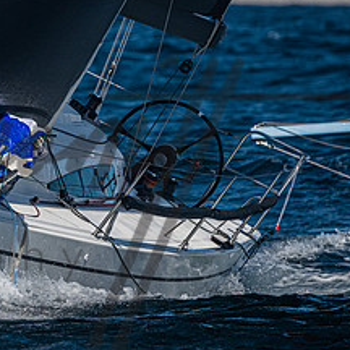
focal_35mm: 1091
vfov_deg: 1.6
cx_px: -60
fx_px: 12480
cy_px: 162
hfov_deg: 1.6
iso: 400
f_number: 6.3
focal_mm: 400
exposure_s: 1/8000
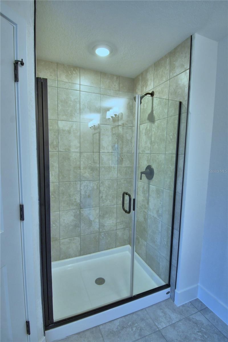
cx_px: 114
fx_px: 171
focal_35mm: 18
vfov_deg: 90.0
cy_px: 171
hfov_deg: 67.4
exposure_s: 1/50
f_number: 4.8
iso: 400
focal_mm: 12
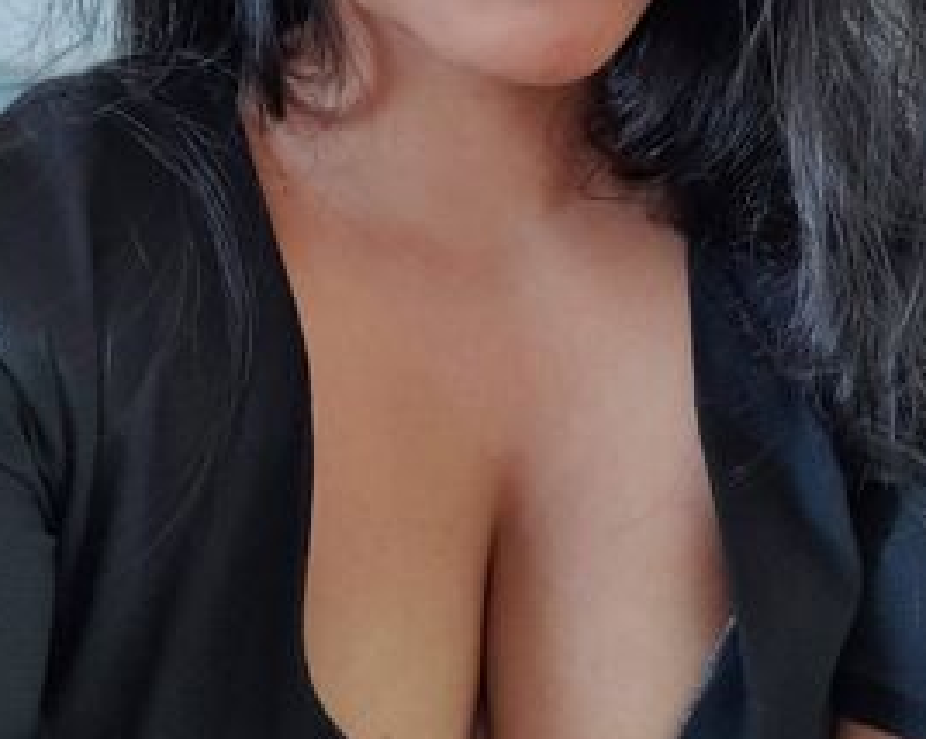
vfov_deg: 41.7
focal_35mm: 34
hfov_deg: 52.9
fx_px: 931
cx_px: 477
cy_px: 164
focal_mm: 3.45
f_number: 2
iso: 500
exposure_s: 1/33
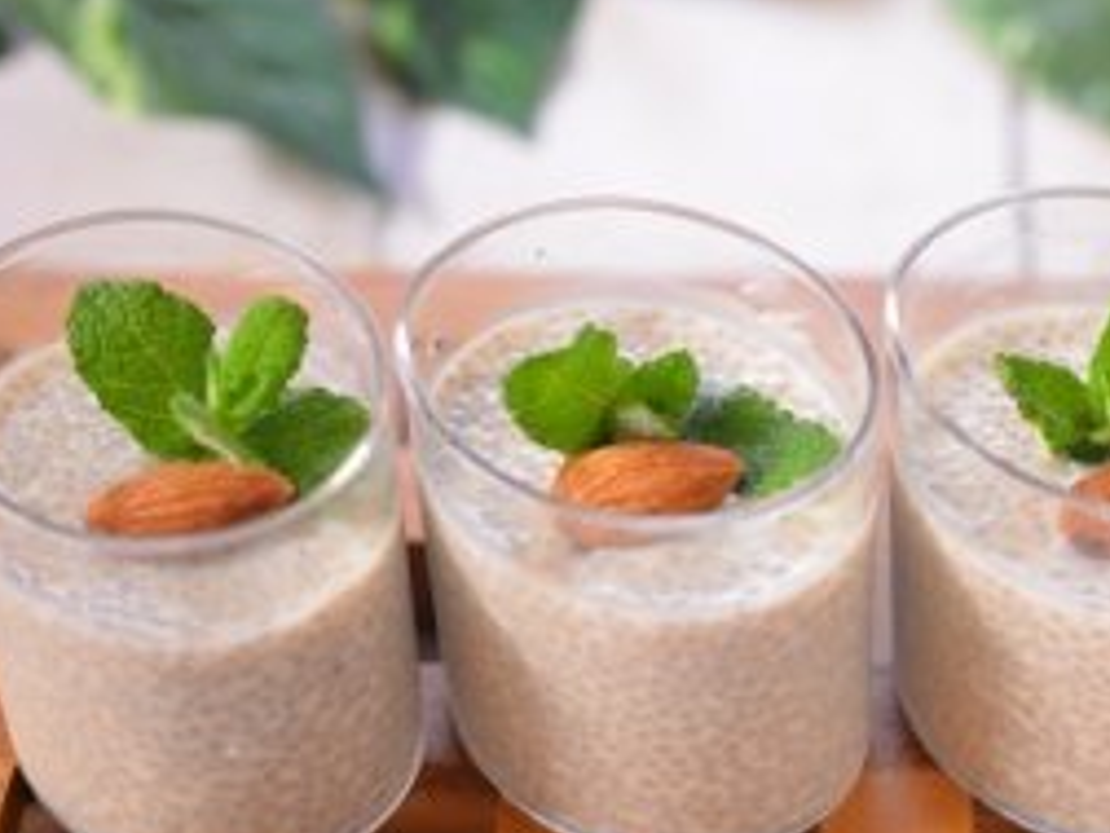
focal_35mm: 98
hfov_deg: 19.8
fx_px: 3142
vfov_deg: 15.1
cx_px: 894
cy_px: 370
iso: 1600
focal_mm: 40
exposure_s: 1/20
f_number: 3
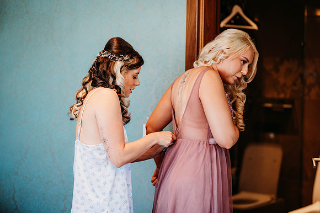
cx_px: 160
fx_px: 755
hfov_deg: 23.9
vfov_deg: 16.1
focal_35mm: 85
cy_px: 106
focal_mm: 85
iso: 640
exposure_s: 1/200
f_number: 2.2
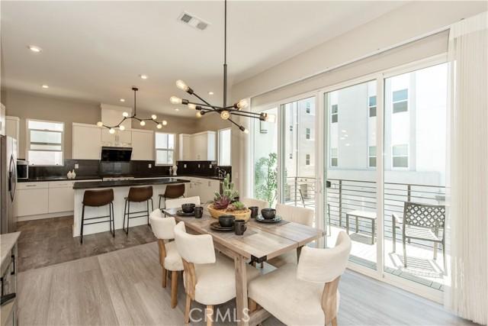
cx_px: 244
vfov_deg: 73.8
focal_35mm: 16
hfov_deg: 96.7
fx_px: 217
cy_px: 163
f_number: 5.6
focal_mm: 16
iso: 200
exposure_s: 1/125
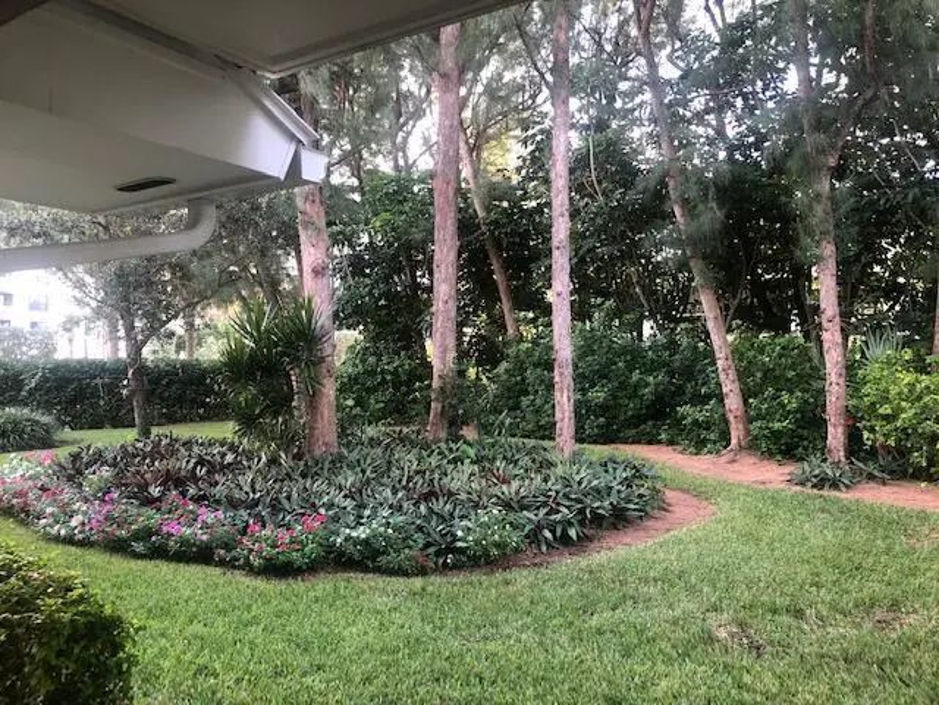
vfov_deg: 49.7
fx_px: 760
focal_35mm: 28
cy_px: 352
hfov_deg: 63.4
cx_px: 470
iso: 25
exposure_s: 1/40
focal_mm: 4
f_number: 1.8
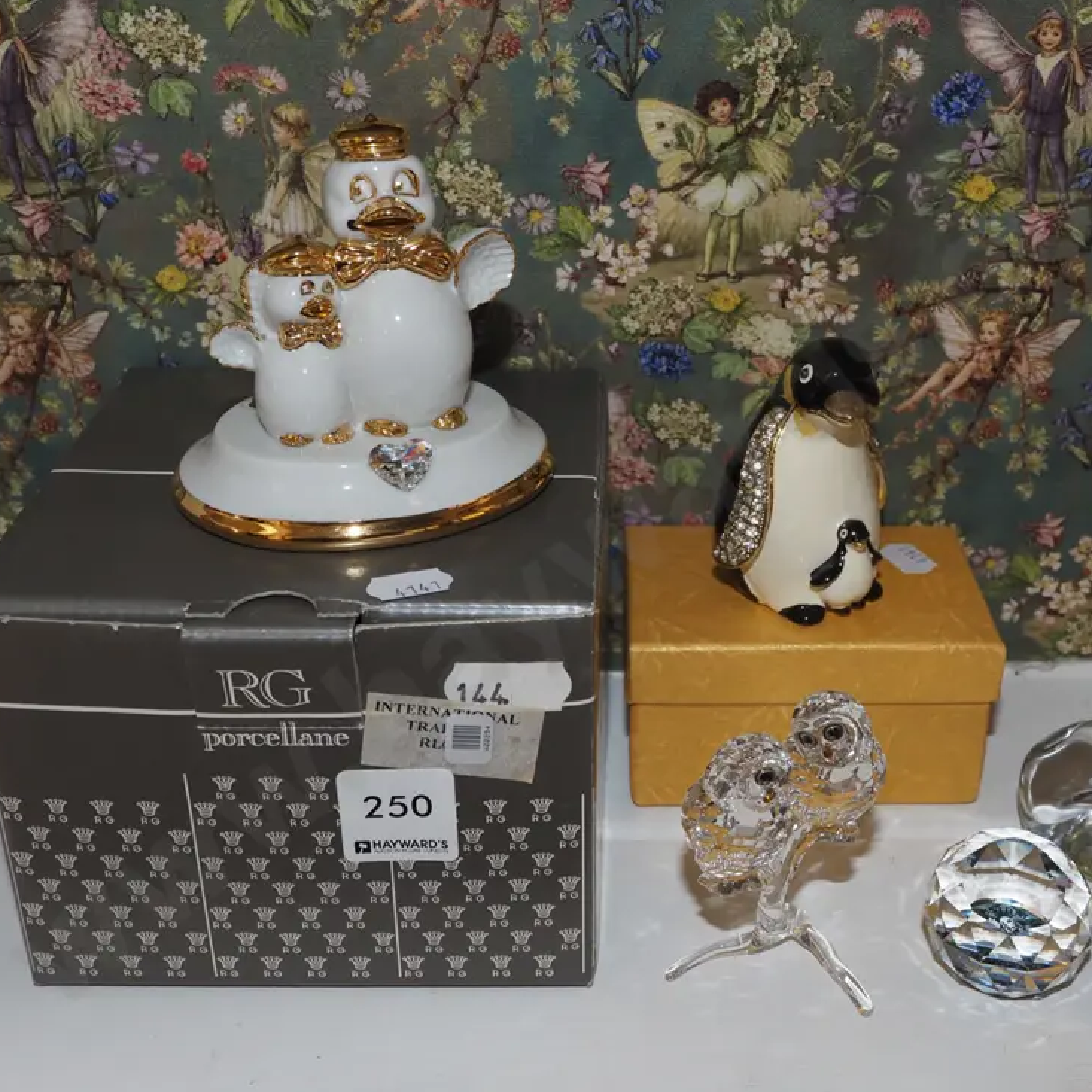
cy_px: 527
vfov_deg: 40.0
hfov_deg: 39.9
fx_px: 1499
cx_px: 639
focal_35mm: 42
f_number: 5.6
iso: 1000
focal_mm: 17
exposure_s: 1/60
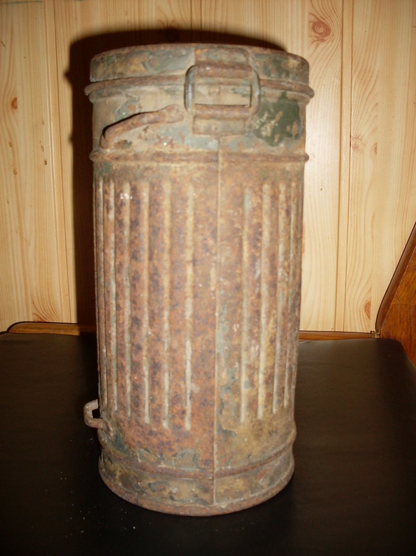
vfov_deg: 49.0
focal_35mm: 38
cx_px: 208
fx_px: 609
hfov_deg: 37.7
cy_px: 278
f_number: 2.8
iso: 100
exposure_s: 1/45
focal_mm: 6.3
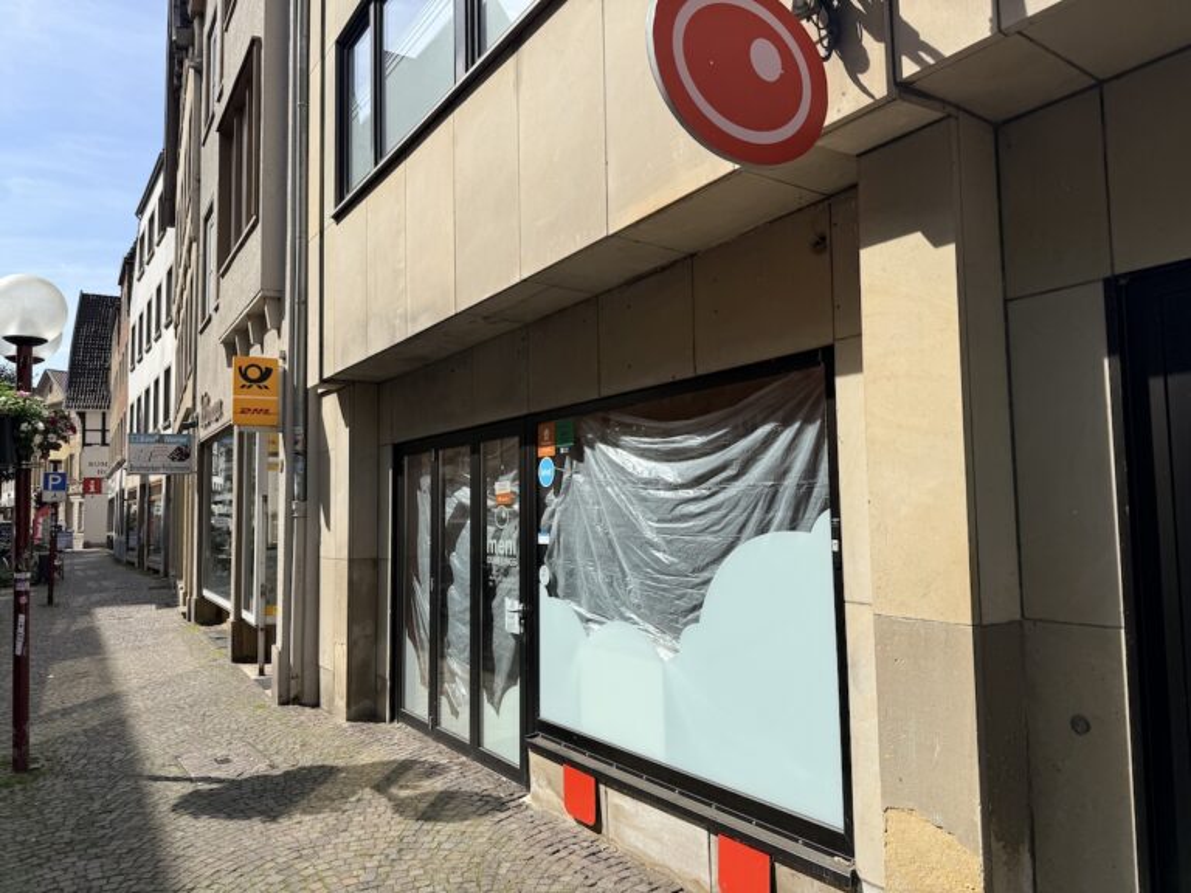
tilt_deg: +4.5
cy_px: 446
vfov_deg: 56.8
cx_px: 596
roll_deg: +0.3
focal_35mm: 24
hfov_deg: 71.6
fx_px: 826
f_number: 1.78
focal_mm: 6.76
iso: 80
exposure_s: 1/6711
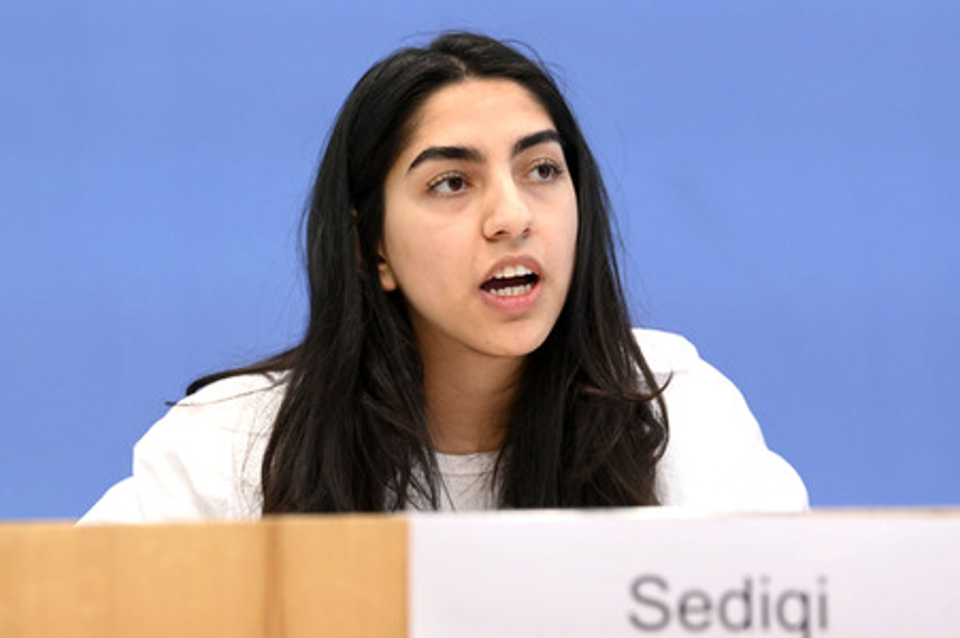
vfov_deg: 13.9
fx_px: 2611
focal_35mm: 98
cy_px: 319
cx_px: 480
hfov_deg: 20.8
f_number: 5
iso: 4000
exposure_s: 1/640
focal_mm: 98
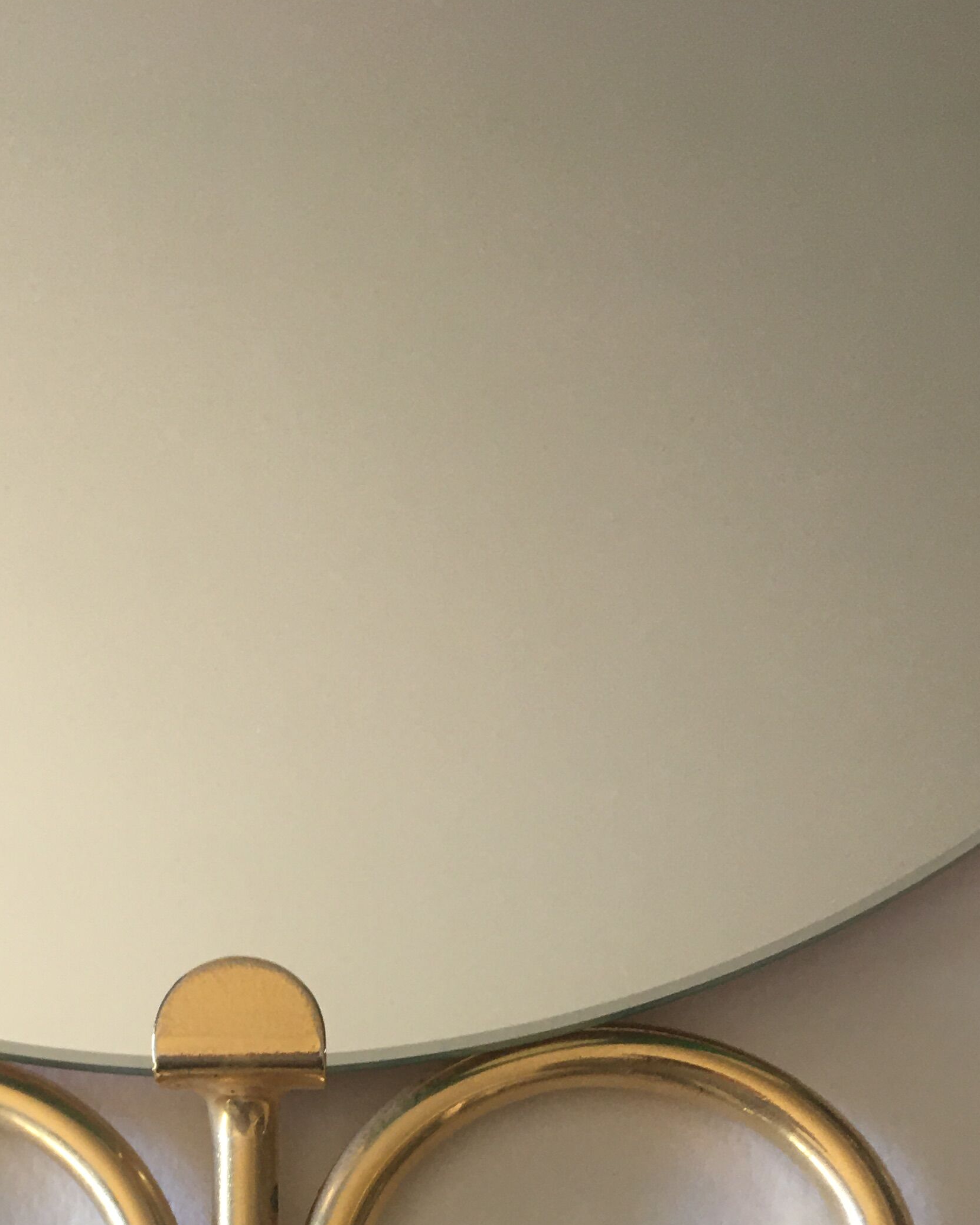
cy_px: 1174
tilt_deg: -73.0
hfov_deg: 27.2
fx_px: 1994
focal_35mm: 55
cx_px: 231
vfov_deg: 32.0
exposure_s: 1/17
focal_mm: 4.15
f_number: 2.2
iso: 32
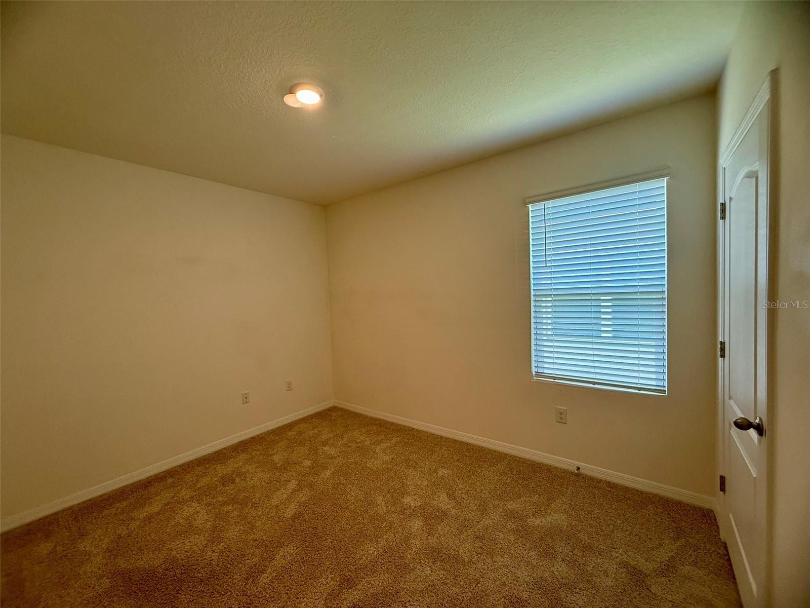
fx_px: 328
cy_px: 304
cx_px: 405
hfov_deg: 102.1
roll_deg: +1.7
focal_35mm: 14
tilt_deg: -2.2
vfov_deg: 85.7
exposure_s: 1/120
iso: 200
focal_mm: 2.22
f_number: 2.2
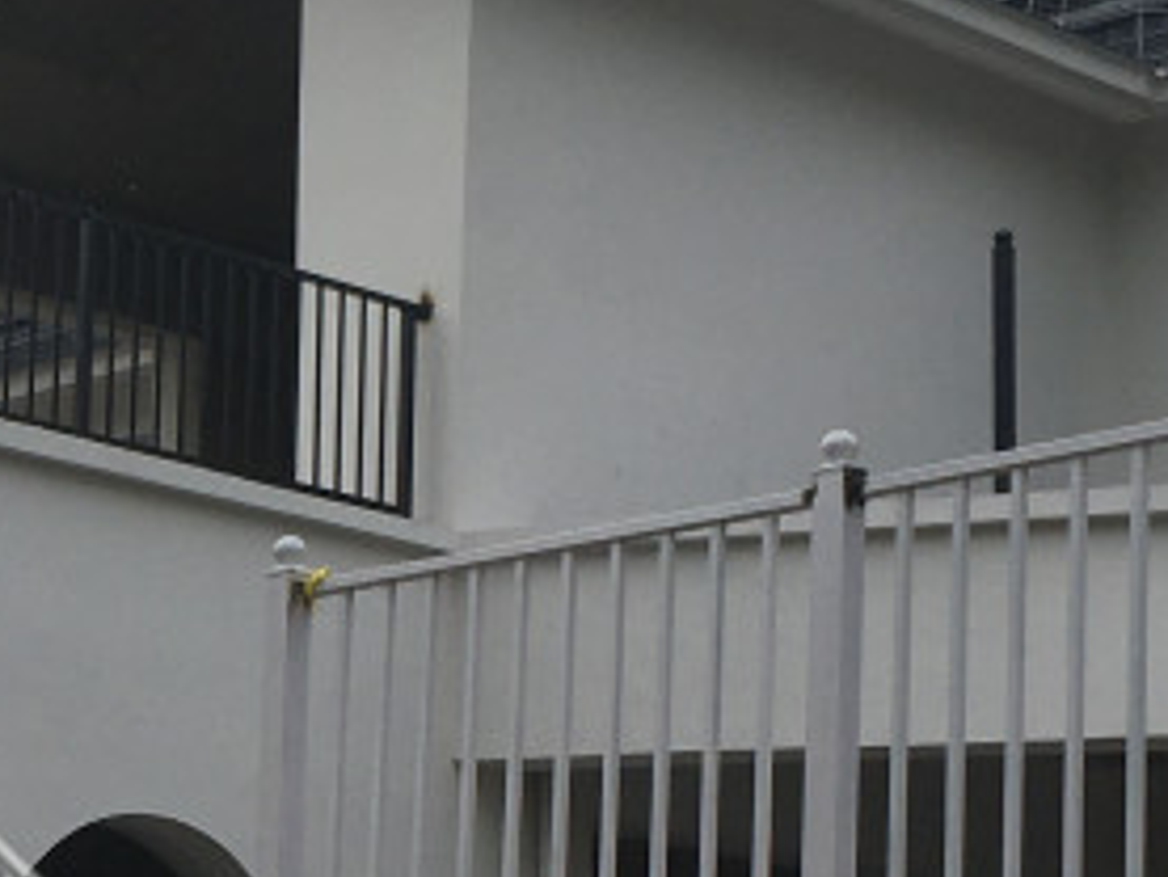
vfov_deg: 12.9
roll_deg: -2.6
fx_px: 3814
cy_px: 953
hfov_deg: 16.8
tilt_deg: +7.1
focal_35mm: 113
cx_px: -143
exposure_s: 1/810
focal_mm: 4.15
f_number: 2.2
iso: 25
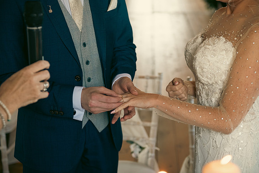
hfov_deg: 28.8
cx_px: 130
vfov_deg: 19.5
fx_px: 504
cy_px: 86
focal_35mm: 70
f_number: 3.5
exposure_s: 1/160
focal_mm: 70
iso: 640
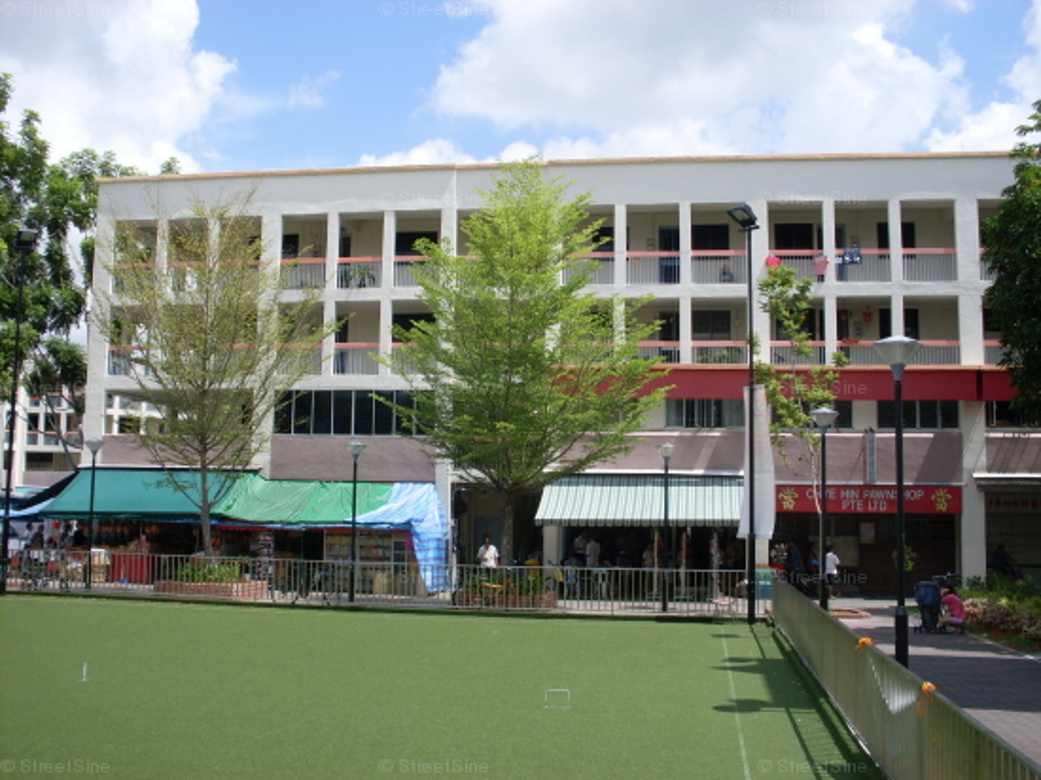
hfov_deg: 49.0
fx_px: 1142
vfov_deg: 37.7
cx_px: 520
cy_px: 390
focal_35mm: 38
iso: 80
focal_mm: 6.3
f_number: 8.4
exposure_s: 1/180
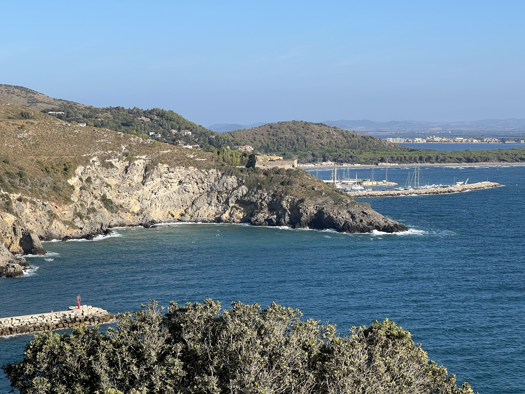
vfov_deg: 19.1
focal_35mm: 77
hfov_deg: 25.3
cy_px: 197
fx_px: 1168
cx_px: 262
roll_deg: -0.1
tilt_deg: -3.0
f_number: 2.8
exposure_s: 1/713
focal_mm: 9
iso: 32
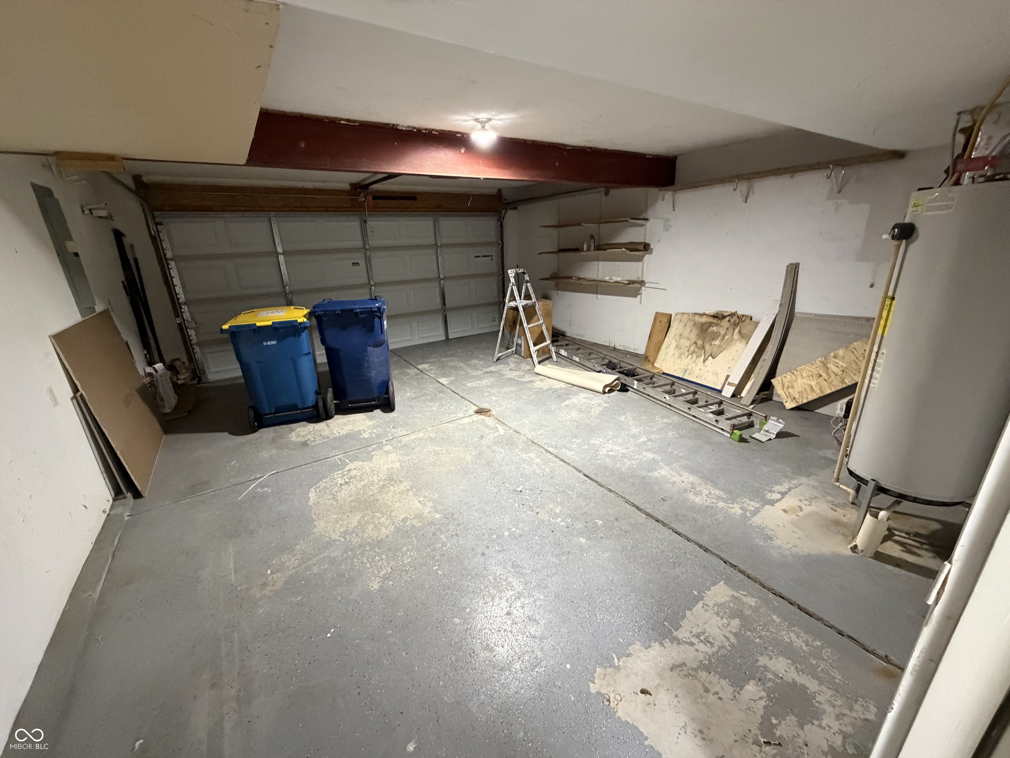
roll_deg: +2.5
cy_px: 379
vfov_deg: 85.7
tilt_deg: -18.0
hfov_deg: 102.1
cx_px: 505
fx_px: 408
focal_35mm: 14
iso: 800
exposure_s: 1/60
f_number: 2.2
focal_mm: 2.22
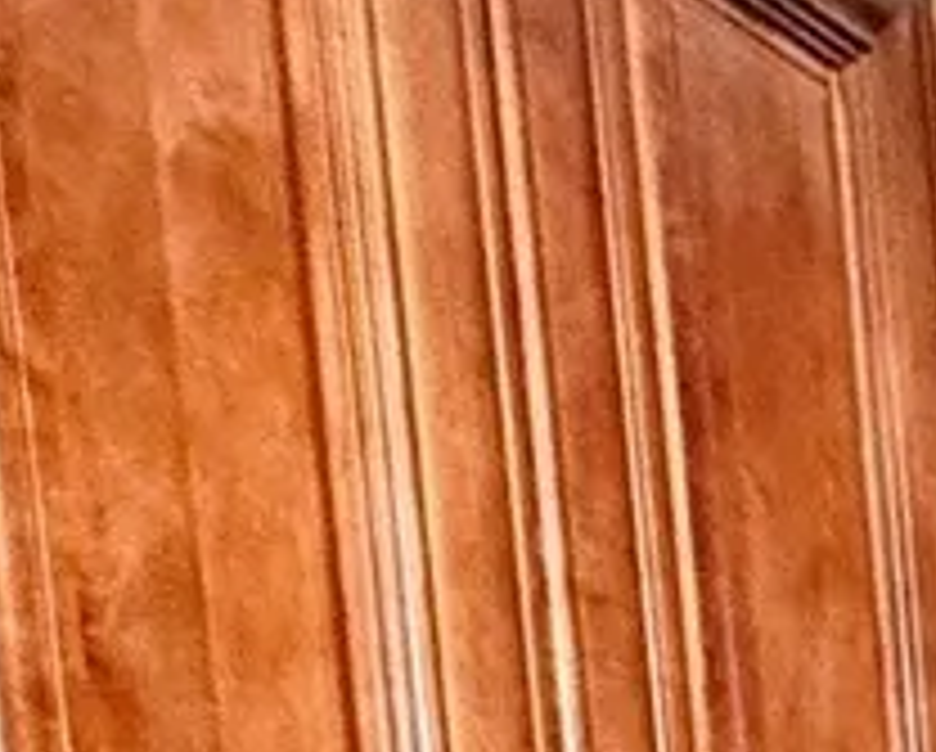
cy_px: 1653
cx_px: 2565
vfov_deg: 12.4
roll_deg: +1.7
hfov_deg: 12.2
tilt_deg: -6.0
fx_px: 2913
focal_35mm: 105
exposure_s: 1/60
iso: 250
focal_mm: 2.22
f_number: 2.2
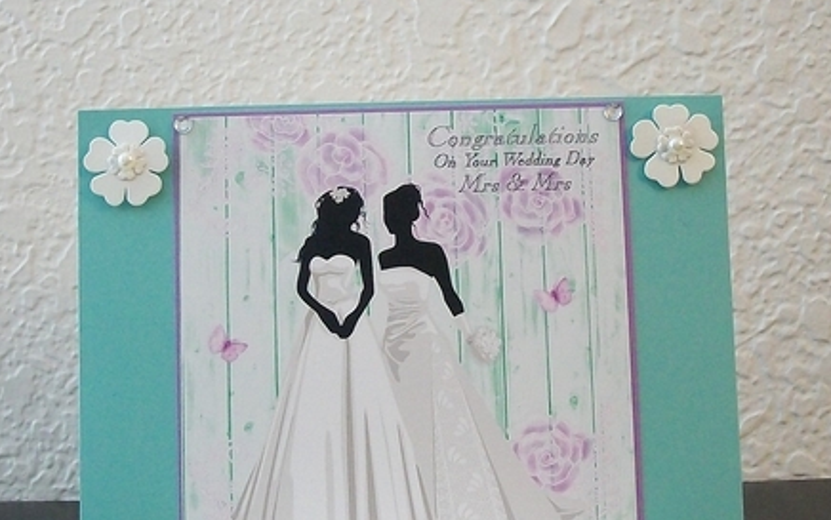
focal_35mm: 35
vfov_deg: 36.1
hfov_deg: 55.3
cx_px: 406
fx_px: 793
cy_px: 320
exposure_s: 1/8
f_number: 2.9
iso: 212
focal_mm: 5.7
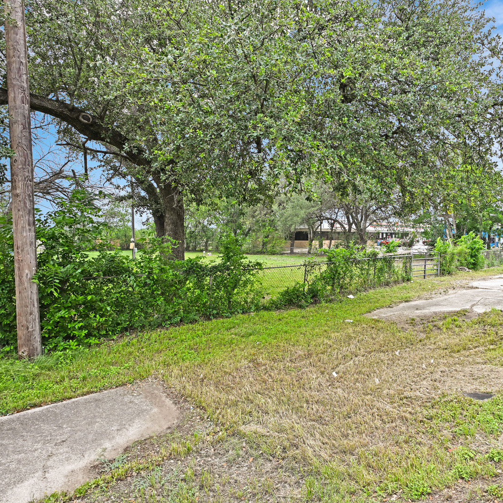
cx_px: 331
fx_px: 378
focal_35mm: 23
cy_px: 252
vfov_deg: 67.3
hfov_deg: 65.7
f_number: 5.6
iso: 64
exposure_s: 1/125
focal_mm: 12
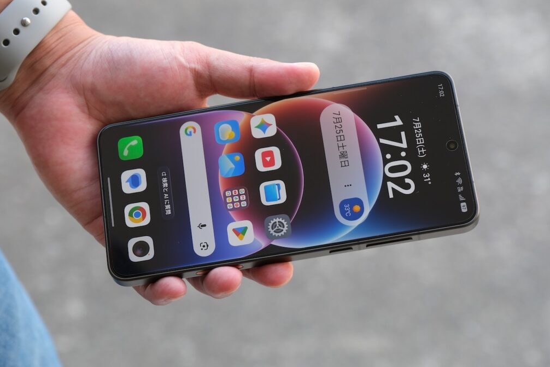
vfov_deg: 13.8
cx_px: 266
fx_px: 1513
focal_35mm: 99
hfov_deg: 20.6
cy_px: 166
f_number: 4.5
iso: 320
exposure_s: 1/125
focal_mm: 55
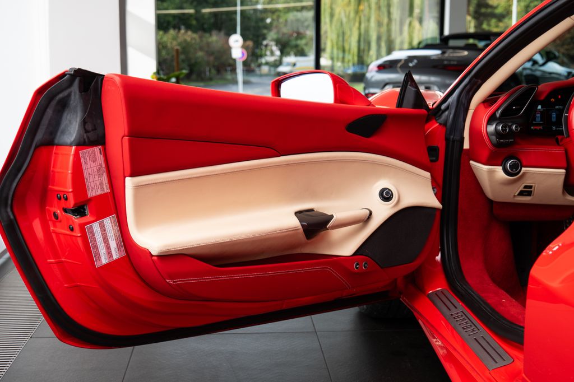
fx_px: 845
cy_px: 204
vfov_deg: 25.5
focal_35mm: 53
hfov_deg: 37.5
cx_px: 308
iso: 100
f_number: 5.2
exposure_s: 1/50
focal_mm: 48
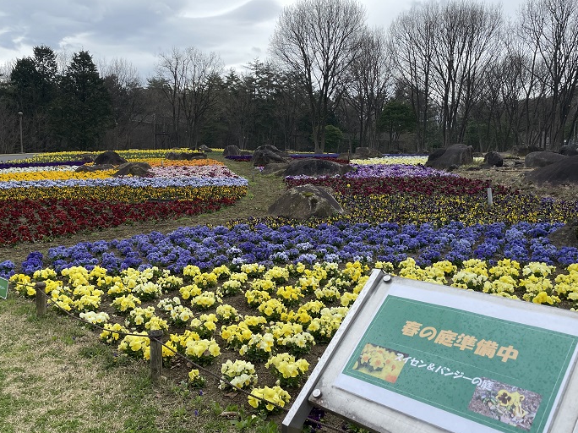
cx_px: 261
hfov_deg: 58.3
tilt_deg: -7.8
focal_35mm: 31
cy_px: 214
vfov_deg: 45.4
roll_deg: -2.2
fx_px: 517
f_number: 1.6
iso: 32
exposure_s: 1/1770
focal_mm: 4.2
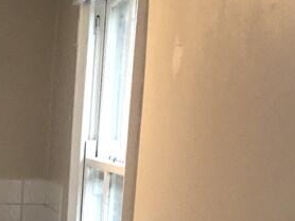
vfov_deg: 14.9
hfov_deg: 18.3
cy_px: 275
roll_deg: -1.0
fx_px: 809
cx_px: -153
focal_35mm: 95
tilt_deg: -11.3
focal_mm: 4.15
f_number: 2.2
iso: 80
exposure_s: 1/33
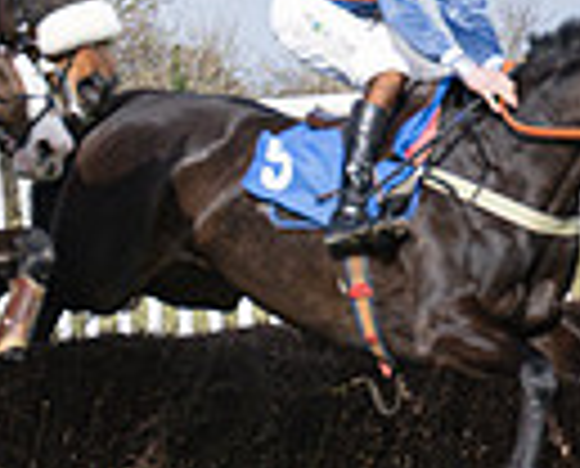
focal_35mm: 399
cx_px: -430
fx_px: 6870
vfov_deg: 3.9
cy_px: 262
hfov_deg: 4.8
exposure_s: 1/3200
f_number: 4
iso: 400
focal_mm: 70
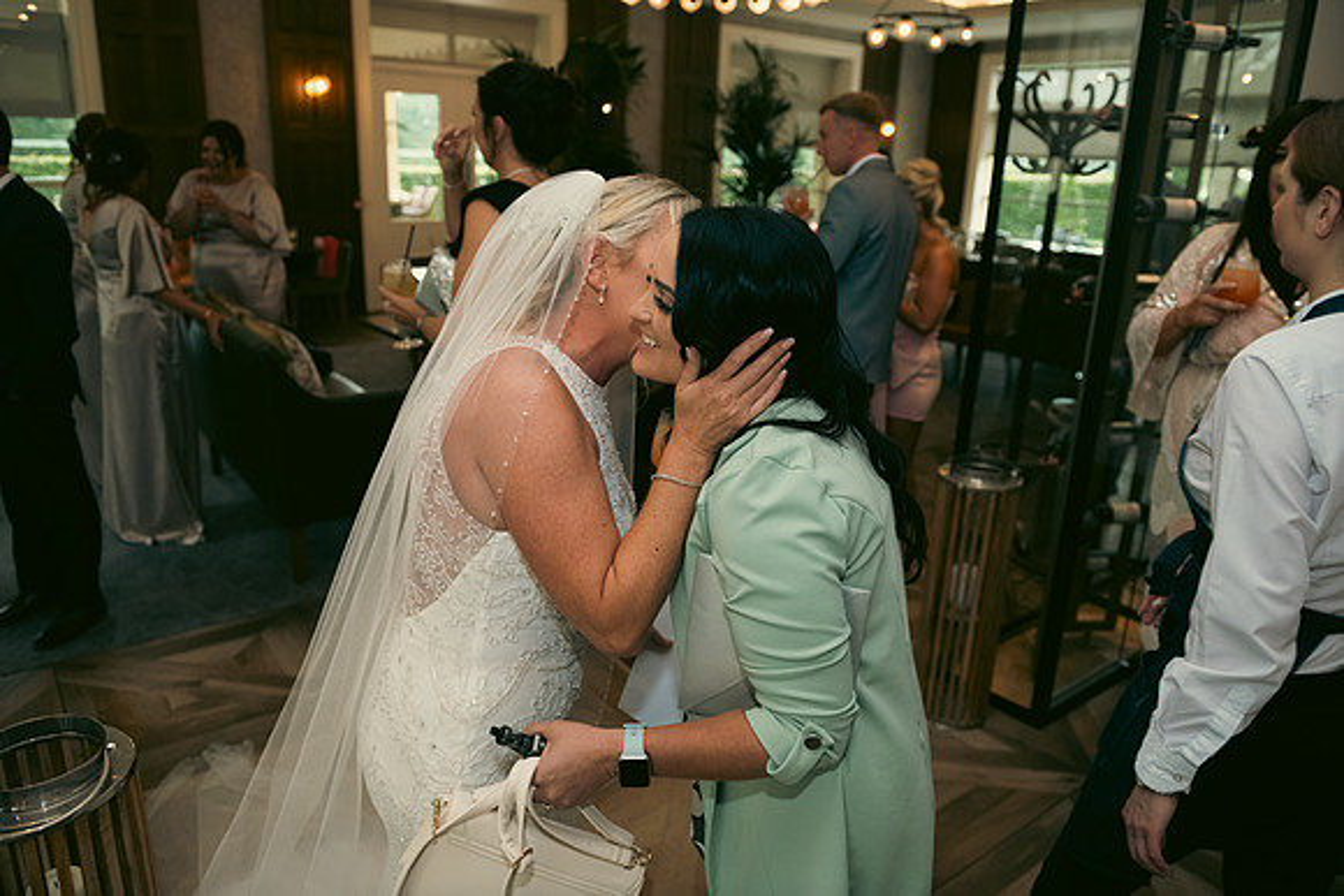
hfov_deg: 73.7
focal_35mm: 24
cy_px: 448
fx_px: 896
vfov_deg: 53.2
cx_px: 672
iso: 800
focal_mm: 24
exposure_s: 1/160
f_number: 3.5
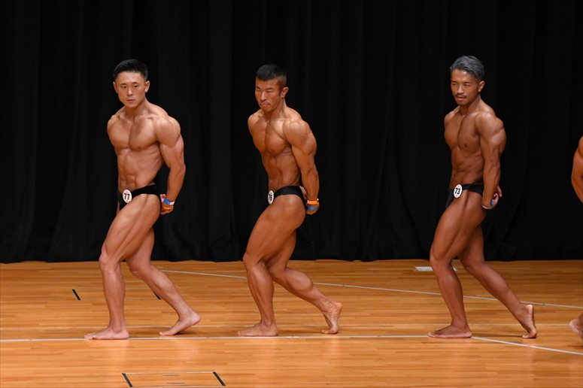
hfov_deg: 8.1
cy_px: 194
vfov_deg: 5.4
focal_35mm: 255
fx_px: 4128
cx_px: 292
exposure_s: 1/400
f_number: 5.6
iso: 3200
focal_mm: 170
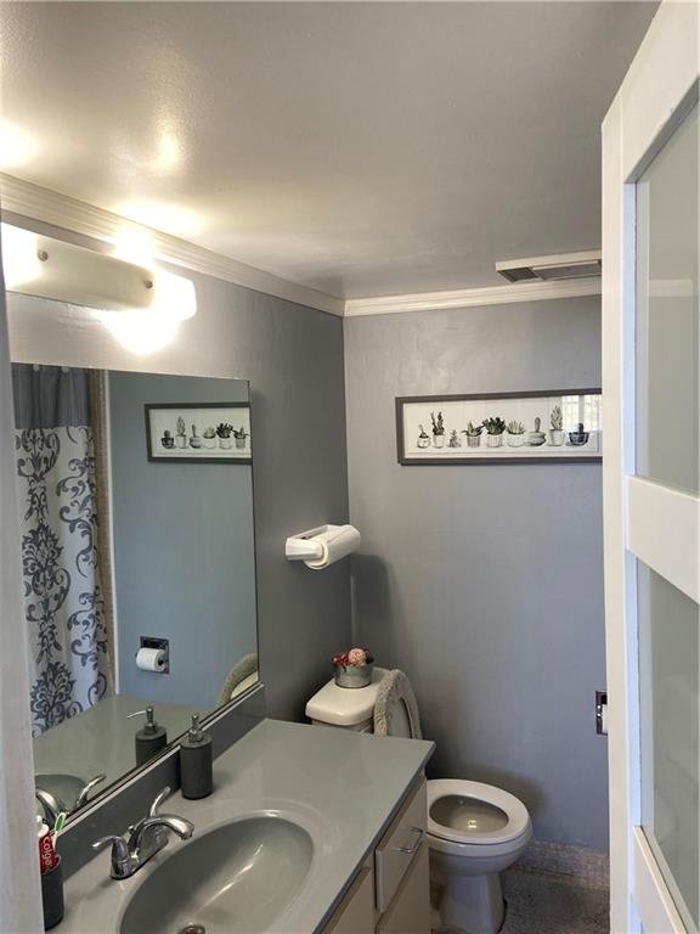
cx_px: 350
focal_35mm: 26
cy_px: 467
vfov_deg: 67.3
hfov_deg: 53.1
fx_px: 701
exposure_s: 1/120
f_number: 1.8
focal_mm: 4.25
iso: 64
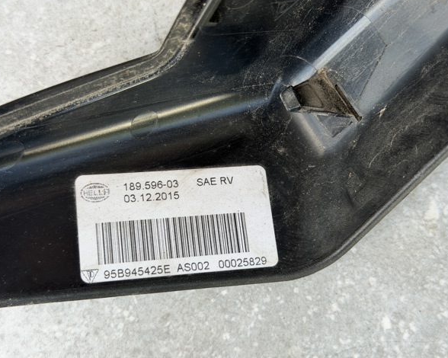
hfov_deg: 36.7
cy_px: 176
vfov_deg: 29.7
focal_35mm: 51
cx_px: 214
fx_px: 676
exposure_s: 1/132
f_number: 1.78
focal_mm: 6.76
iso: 64
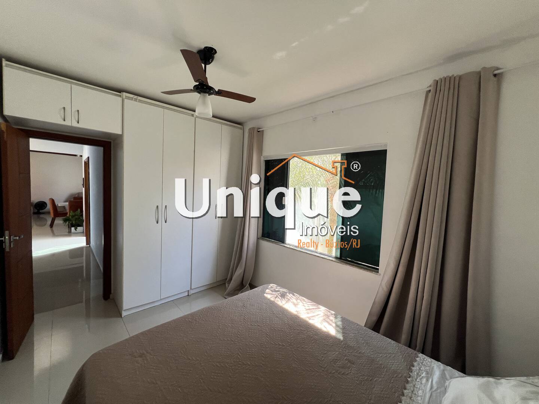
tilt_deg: -4.4
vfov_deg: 89.9
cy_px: 202
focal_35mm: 13
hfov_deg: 106.2
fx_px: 202
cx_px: 270
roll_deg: -2.6
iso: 80
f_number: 1.8
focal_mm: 1.57
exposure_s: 1/99
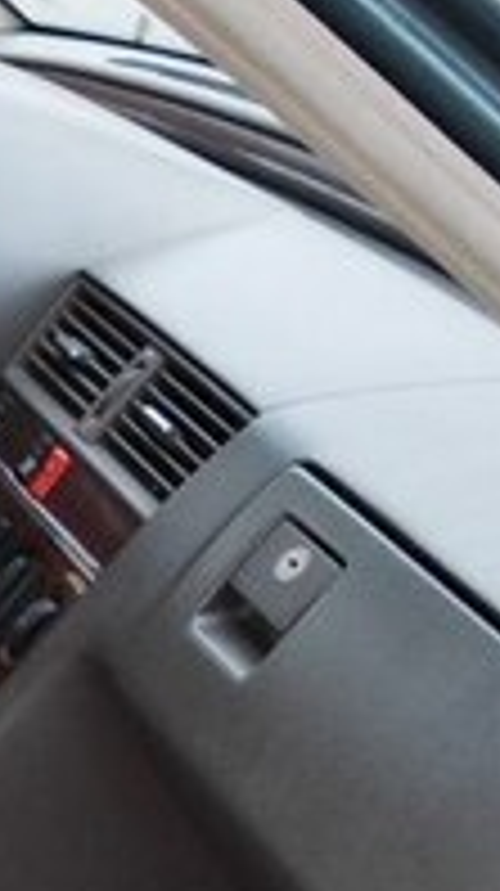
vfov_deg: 23.2
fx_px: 2150
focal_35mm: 91
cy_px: 668
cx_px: -734
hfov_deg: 11.0
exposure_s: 1/250
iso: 80
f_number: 2.5
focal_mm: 4.5
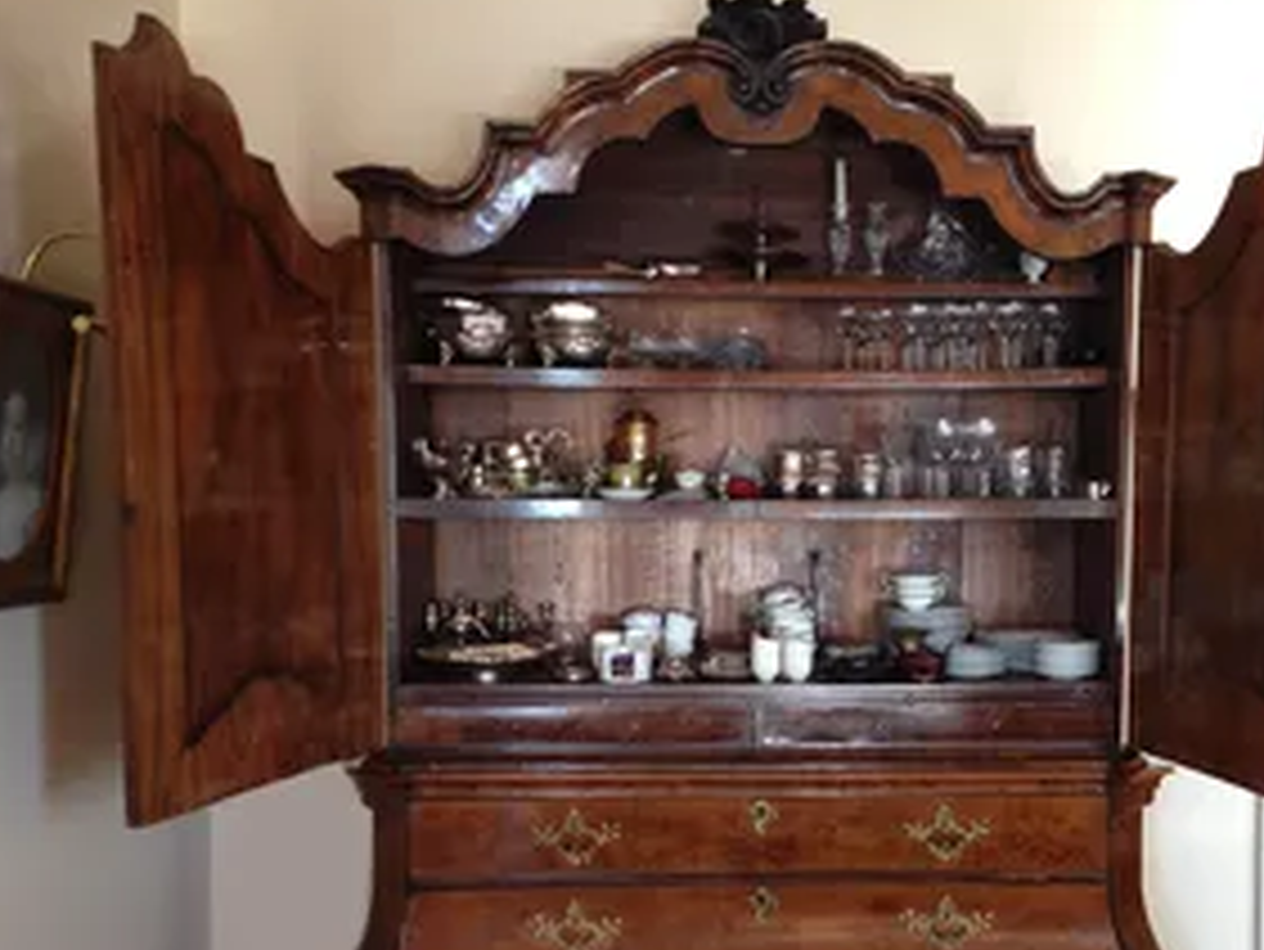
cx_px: 783
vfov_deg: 30.7
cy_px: 608
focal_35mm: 47
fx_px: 1717
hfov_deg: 40.2
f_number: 2.4
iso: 80
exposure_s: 1/20
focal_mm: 4.12
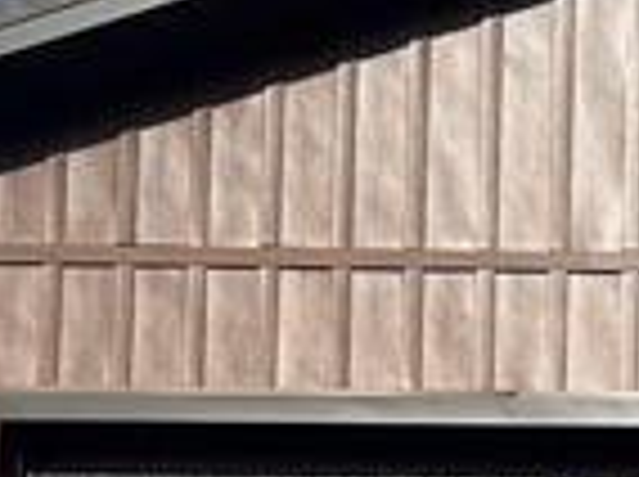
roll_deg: -0.7
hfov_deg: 10.0
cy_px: 968
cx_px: 1107
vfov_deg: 7.5
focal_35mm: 188
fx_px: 3465
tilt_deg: +5.7
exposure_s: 1/3571
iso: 50
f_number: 1.5
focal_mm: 5.7
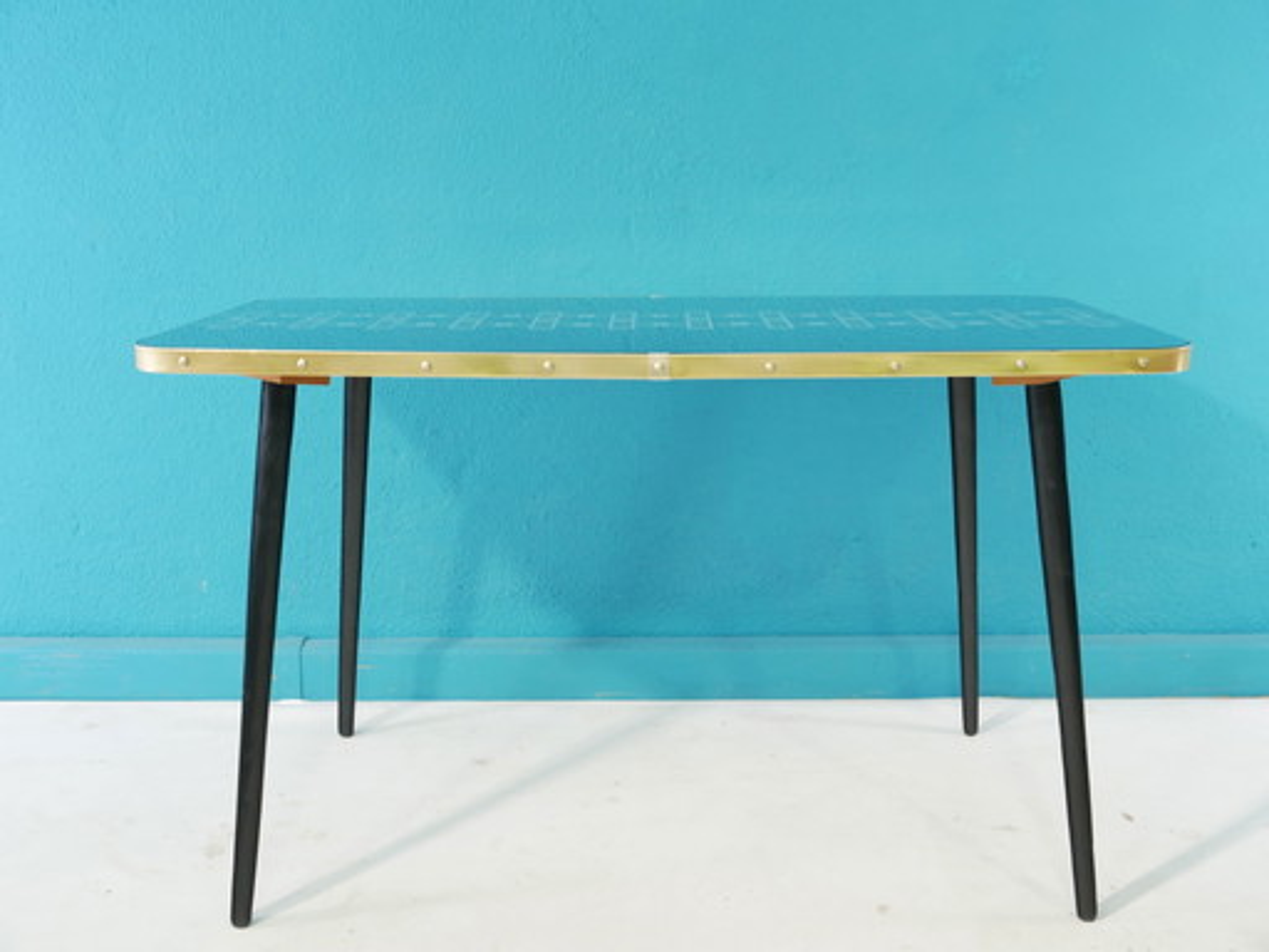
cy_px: 476
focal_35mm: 38
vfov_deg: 37.7
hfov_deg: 49.0
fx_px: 1393
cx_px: 634
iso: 200
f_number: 6.3
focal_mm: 19
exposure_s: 1/8
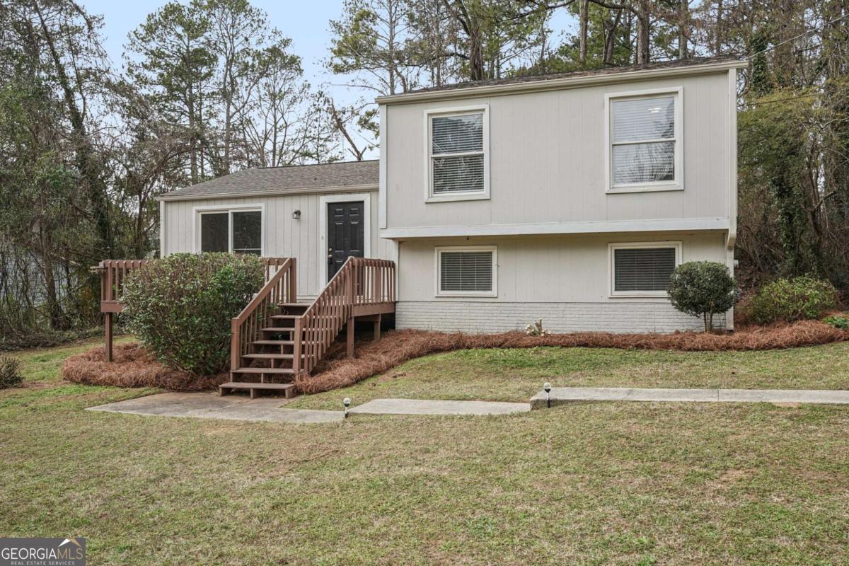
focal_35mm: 29
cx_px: 424
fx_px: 684
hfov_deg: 63.7
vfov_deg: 45.0
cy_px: 283
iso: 800
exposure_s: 1/250
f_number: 8
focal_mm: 29
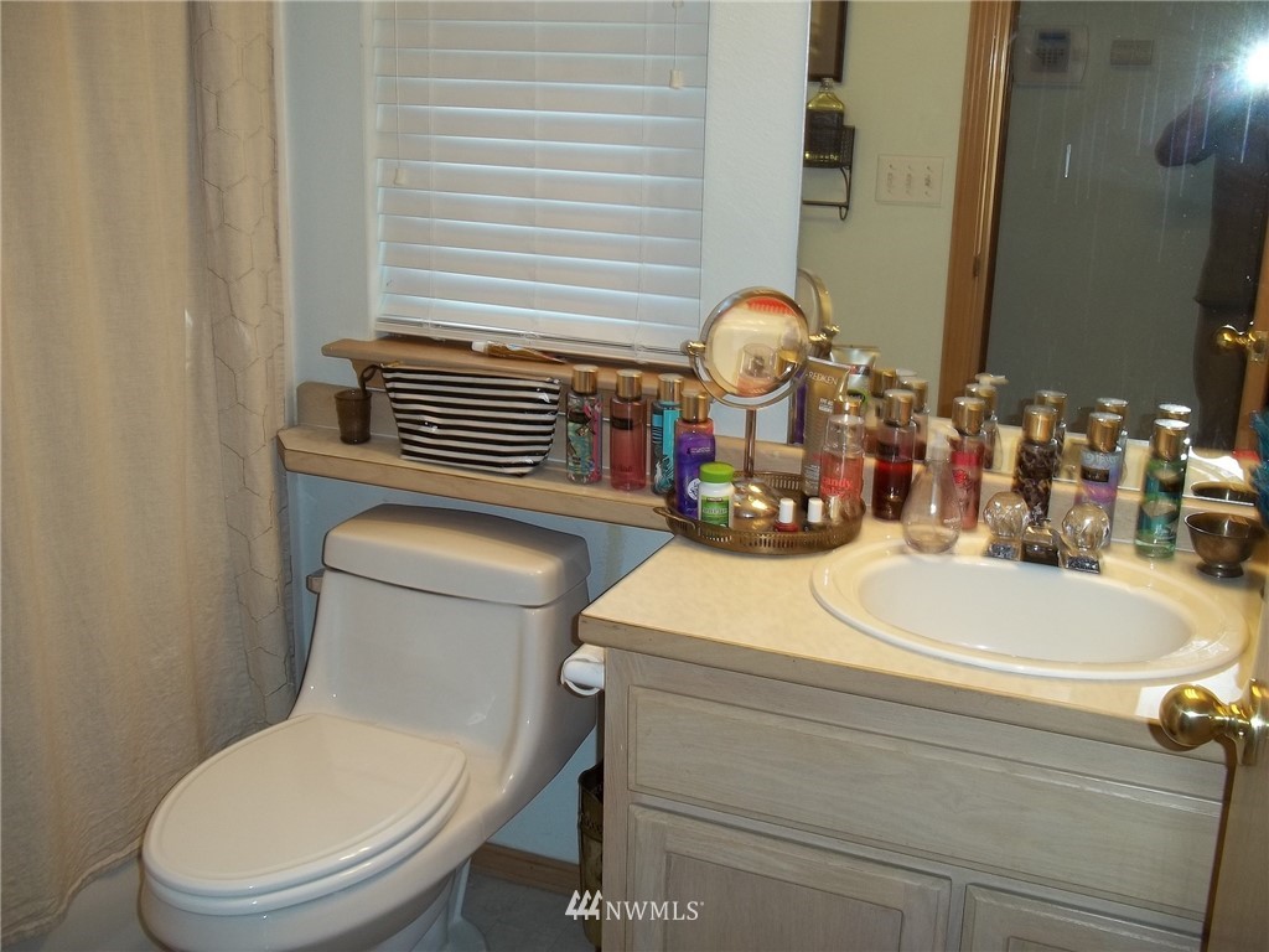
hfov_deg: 51.4
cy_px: 476
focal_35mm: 36
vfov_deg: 39.7
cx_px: 634
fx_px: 1320
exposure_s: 1/30
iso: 64
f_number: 3.1
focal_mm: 6.5
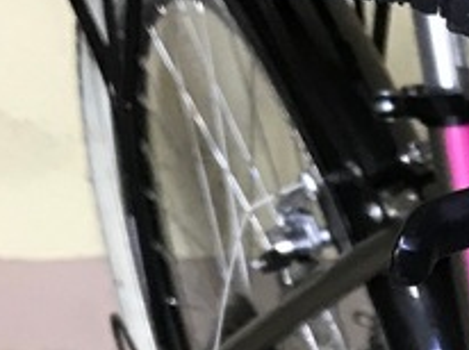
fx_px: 2355
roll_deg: +2.5
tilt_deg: -44.7
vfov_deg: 8.2
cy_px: 643
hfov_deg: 10.6
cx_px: 883
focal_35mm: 174
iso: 64
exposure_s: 1/17
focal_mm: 3.99
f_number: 1.8
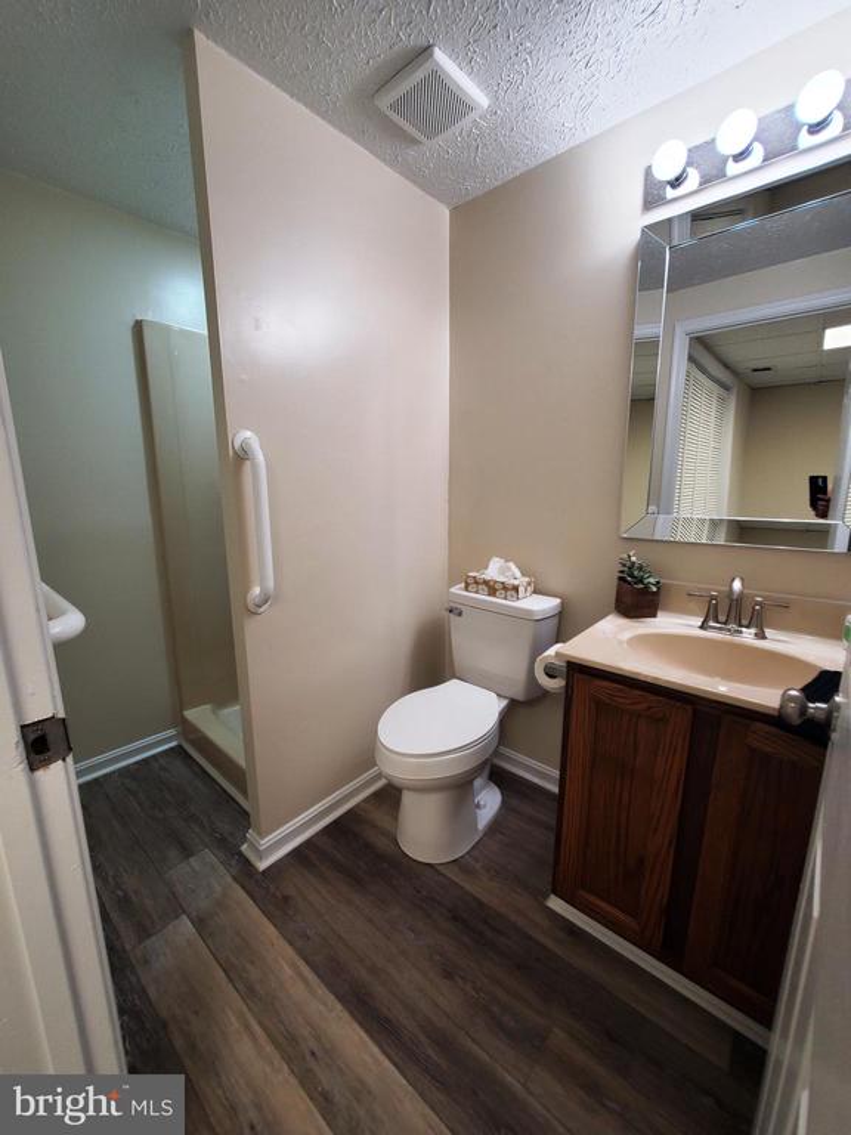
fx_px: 426
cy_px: 568
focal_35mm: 13
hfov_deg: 89.9
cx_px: 426
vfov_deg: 106.2
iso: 100
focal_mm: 1.8
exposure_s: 1/60
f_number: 2.2
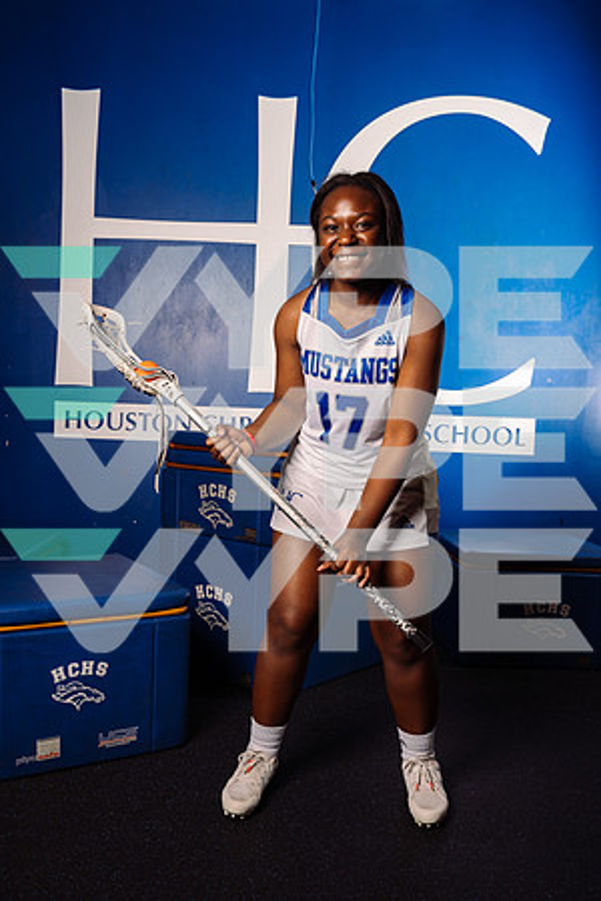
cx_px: 300
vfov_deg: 57.2
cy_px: 450
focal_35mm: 33
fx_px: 826
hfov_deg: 40.0
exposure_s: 1/250
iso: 200
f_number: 7.1
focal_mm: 33
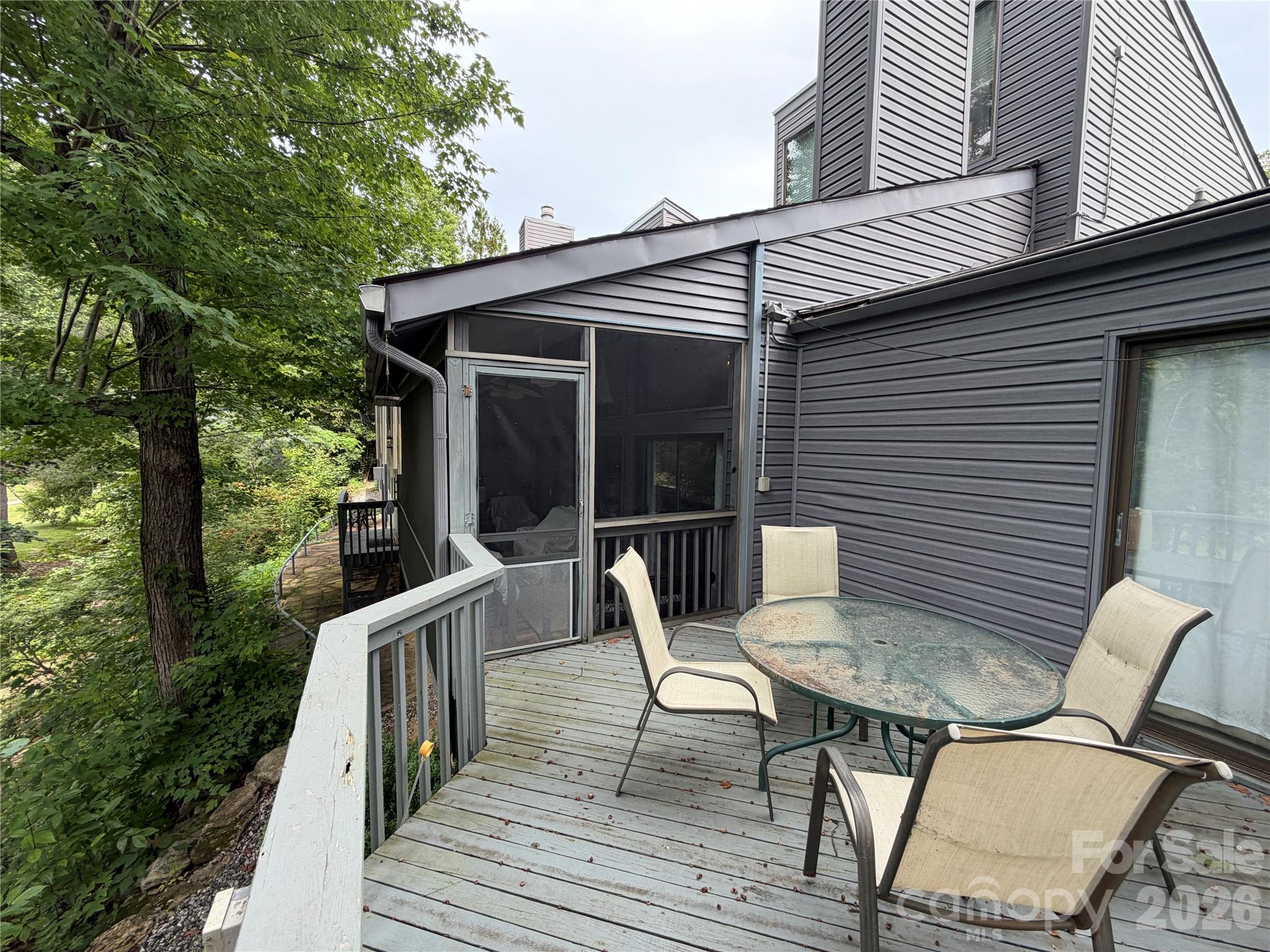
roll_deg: -2.0
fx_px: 514
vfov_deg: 85.7
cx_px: 635
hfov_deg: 102.1
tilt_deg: -4.2
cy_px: 476
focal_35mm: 14
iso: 40
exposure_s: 1/163
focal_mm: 2.22
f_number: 2.2
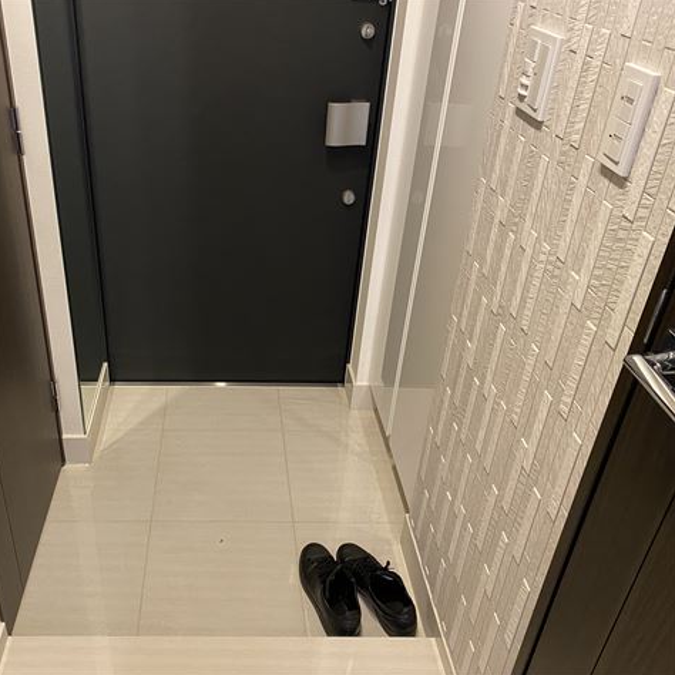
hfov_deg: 51.5
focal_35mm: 31
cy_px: 336
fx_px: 684
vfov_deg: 52.5
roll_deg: +0.0
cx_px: 221
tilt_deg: -31.8
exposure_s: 1/50
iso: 200
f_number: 1.8
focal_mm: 4.25
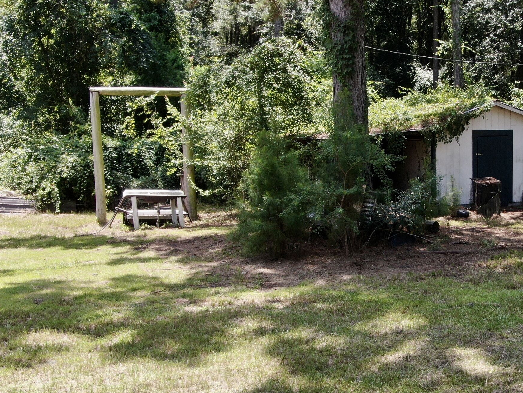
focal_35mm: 63
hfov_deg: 29.9
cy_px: 226
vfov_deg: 23.3
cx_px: 431
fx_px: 952
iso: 100
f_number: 3.3
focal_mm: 6.08
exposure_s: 1/240
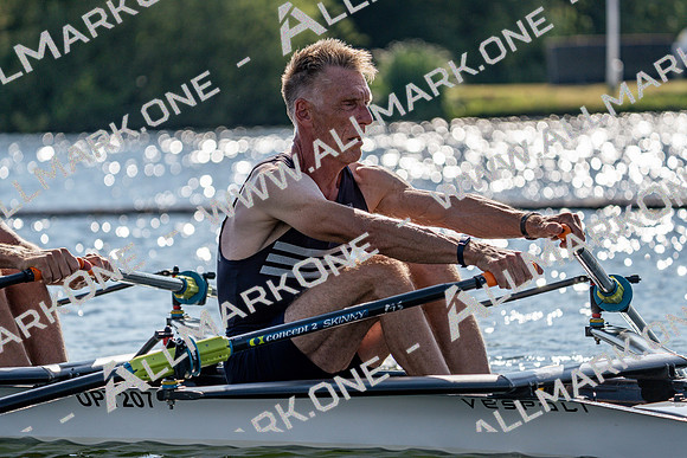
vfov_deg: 5.8
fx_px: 4505
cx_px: 344
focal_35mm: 236
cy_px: 229
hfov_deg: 8.7
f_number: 5.6
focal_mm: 236
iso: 125
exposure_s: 1/1600
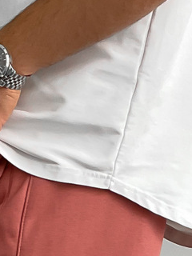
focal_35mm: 145
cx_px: 30
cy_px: 410
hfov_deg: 10.2
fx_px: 1072
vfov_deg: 12.7
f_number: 1.8
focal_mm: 3
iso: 32
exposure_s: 1/120
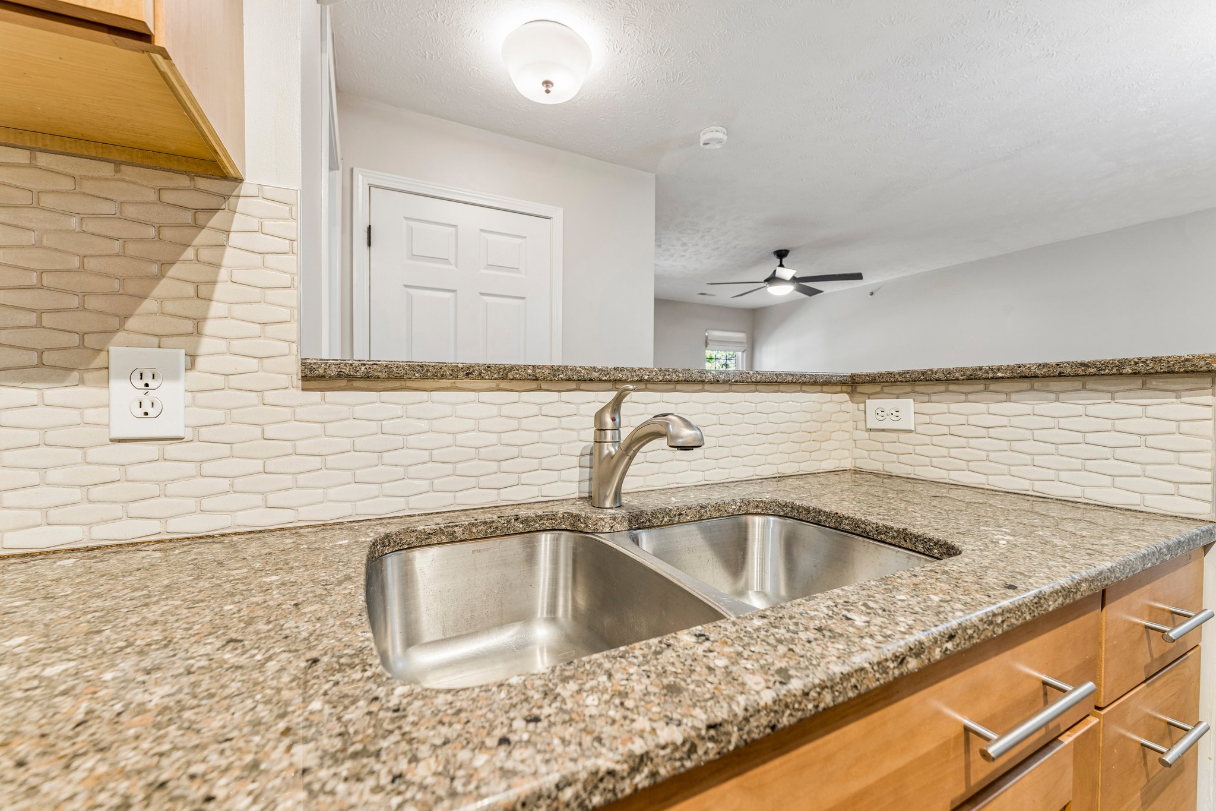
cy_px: 406
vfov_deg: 81.2
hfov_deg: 104.3
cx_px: 608
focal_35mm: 14
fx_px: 473
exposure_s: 1/6
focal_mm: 14
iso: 200
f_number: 5.6
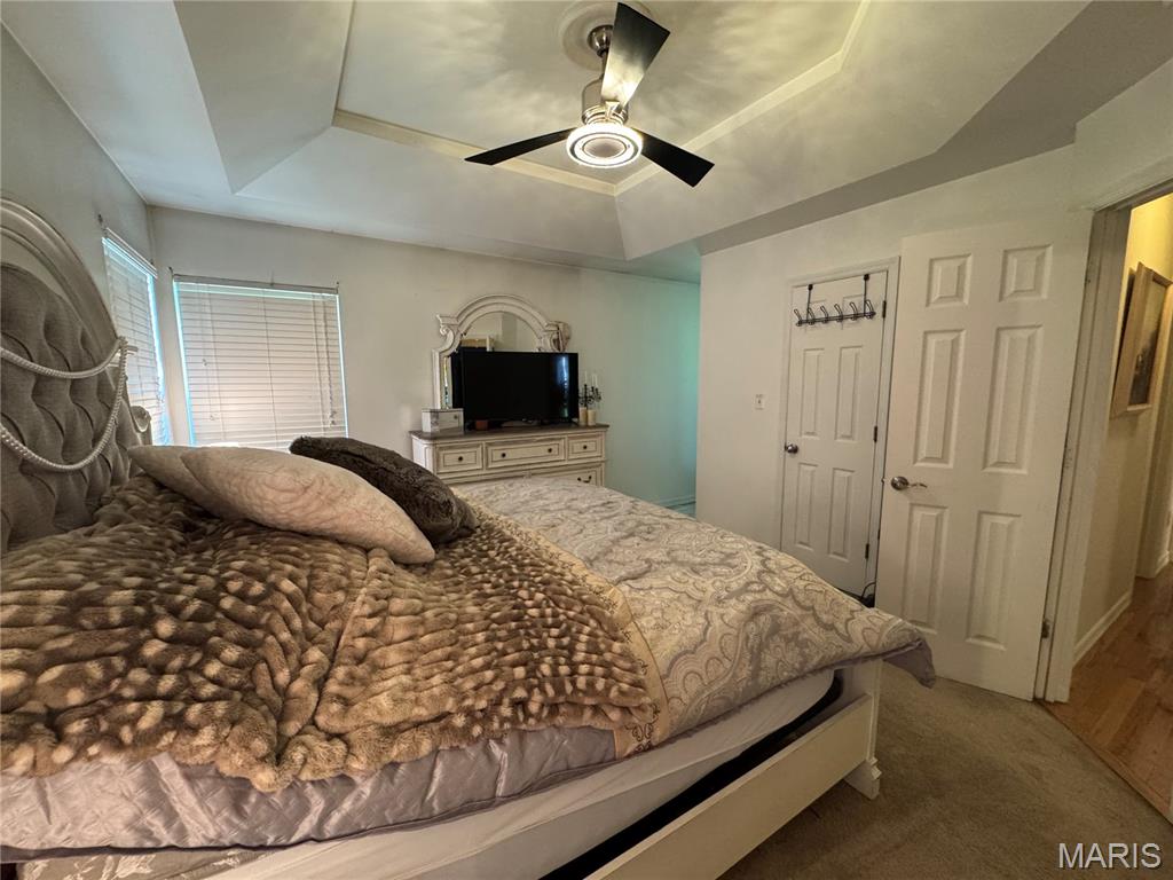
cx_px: 586
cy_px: 440
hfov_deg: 102.1
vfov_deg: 85.7
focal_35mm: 14
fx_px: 474
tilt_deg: -8.2
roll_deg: +0.5
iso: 500
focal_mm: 2.22
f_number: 2.2
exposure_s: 1/60
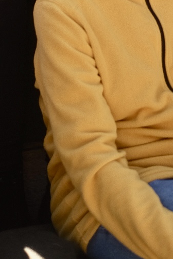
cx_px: 205
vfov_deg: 6.8
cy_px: -162
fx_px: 2133
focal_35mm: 296
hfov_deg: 4.6
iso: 160
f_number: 1.2
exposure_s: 1/2500
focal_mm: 56
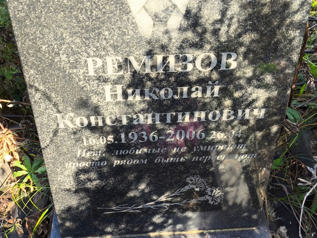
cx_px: 158
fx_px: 458
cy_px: 119
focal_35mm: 50
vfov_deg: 29.1
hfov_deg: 38.2
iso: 50
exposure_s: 1/178
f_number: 1.7
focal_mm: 4.71
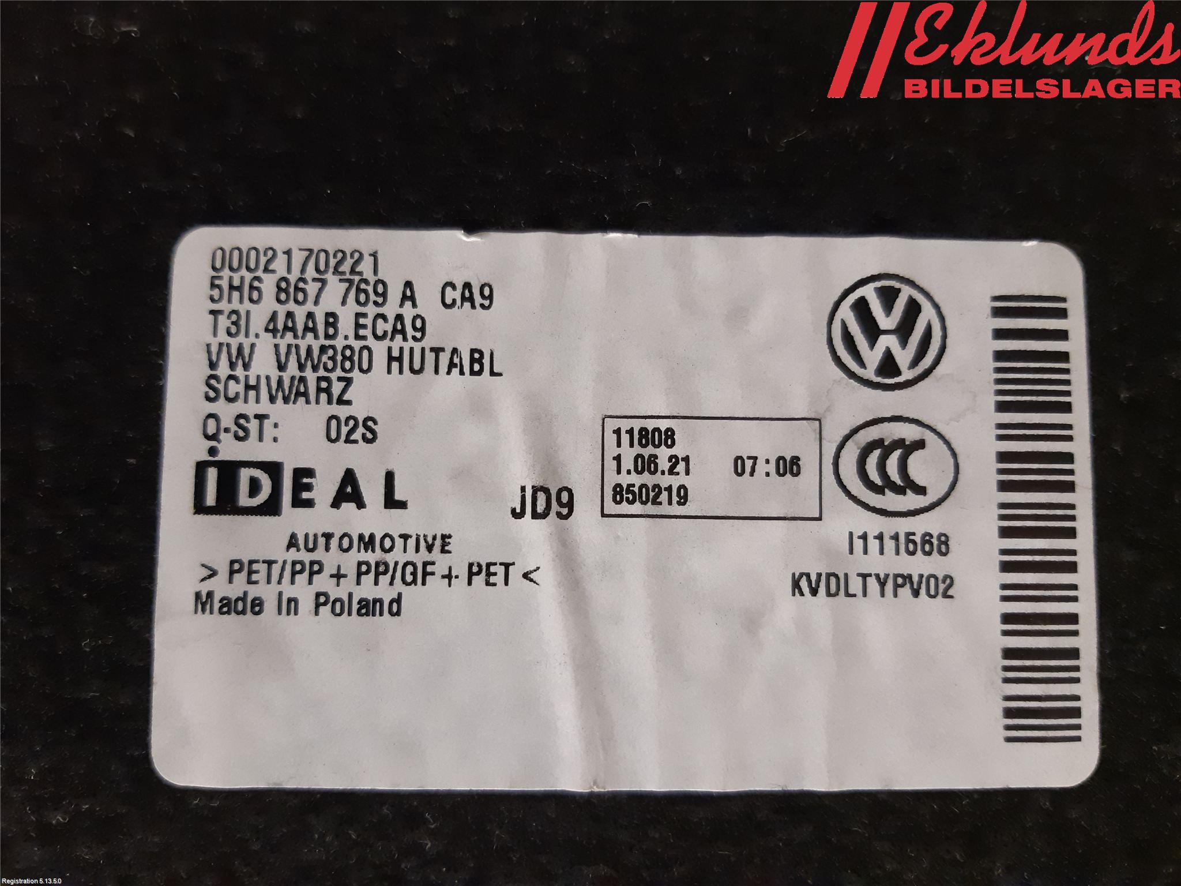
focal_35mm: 26
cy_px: 443
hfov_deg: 67.3
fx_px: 887
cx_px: 590
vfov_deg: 53.1
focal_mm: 3.93
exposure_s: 1/60
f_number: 1.7
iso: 200
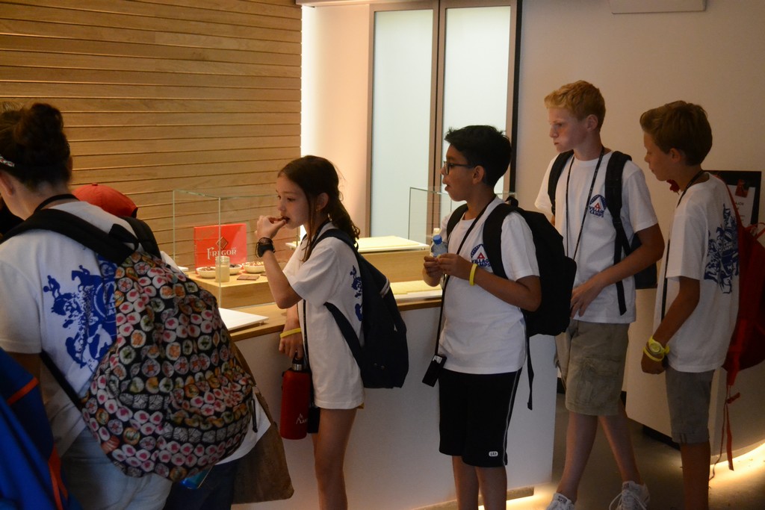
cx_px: 382
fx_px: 956
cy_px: 255
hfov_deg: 43.6
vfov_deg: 29.9
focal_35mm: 45
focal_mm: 30
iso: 3200
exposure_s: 1/100
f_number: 4.5
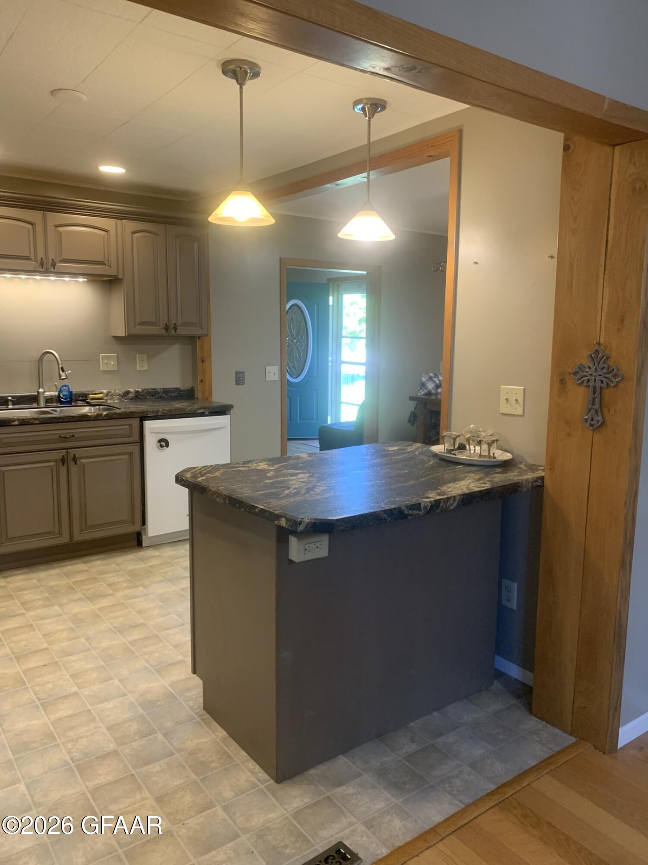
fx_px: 649
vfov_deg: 67.3
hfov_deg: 53.1
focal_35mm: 26
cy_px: 432
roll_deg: -0.7
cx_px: 324
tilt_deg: -8.9
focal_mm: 4.25
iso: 160
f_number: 1.8
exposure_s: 1/60
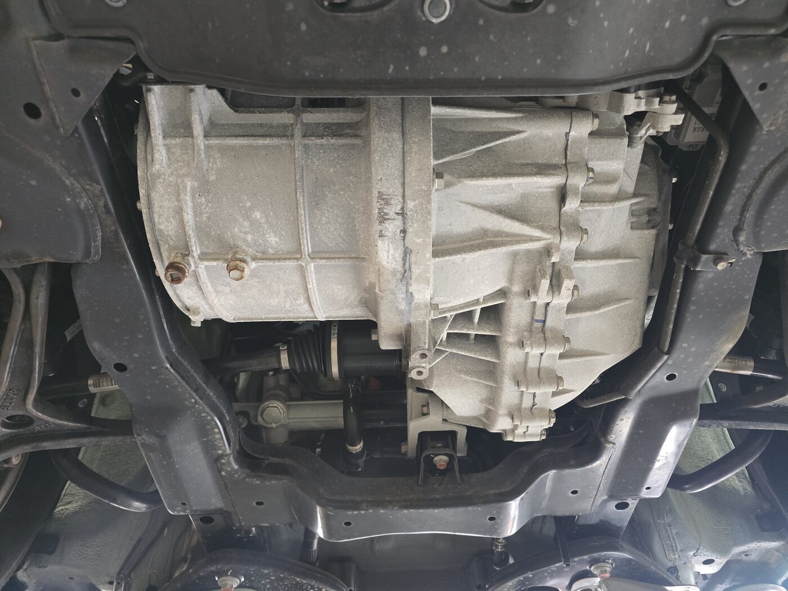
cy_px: 296
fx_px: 524
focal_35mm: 23
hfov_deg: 73.9
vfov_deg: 58.9
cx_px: 394
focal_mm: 6.3
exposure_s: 1/100
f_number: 1.7
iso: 1000
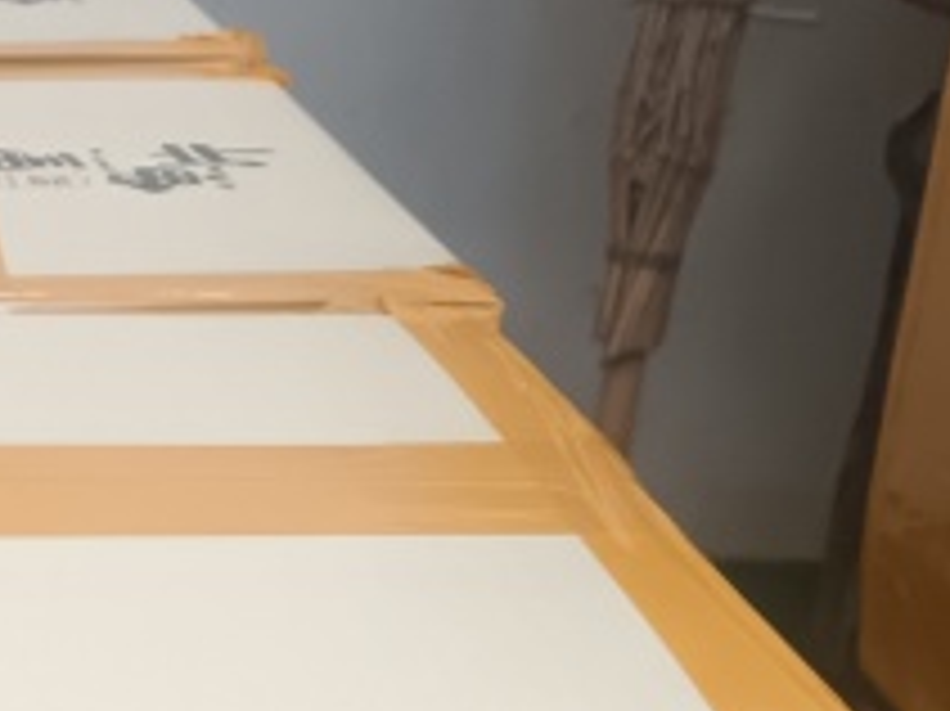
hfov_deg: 18.8
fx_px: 2606
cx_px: -374
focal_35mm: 95
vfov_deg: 14.4
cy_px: 1084
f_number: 1.8
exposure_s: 1/100
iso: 1245
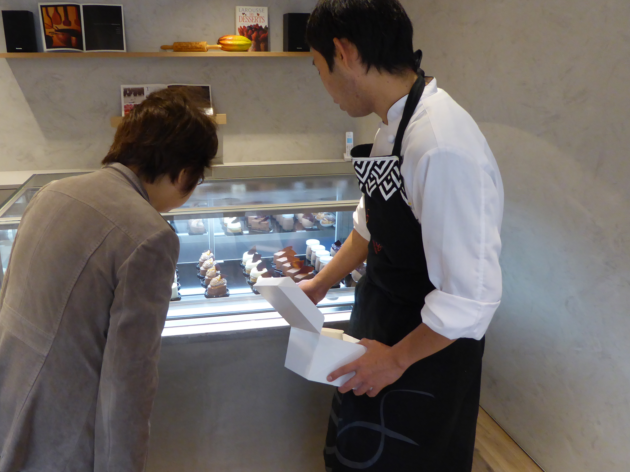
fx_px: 564
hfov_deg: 57.9
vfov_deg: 45.4
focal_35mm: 31
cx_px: 255
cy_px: 252
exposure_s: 1/40
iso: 400
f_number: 3.3
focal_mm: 4.3
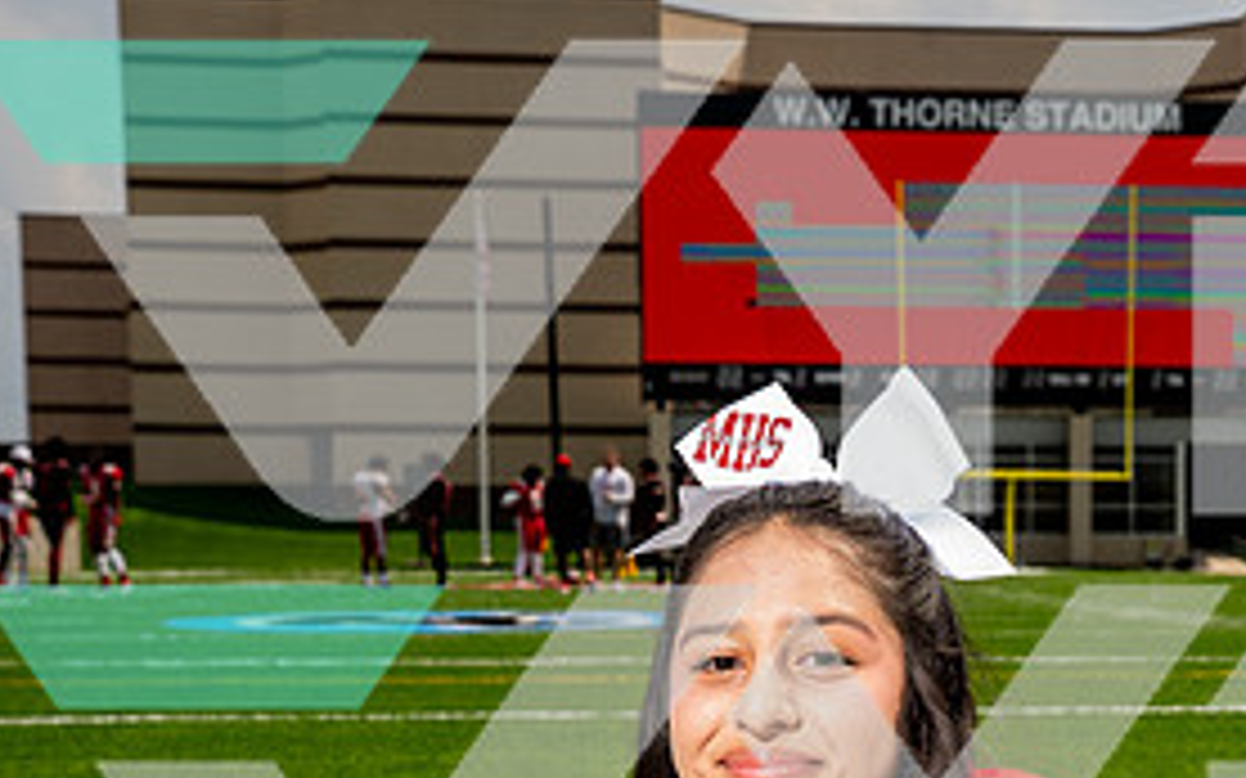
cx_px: 1120
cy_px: 825
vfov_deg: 13.4
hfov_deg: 21.2
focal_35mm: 96
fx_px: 3259
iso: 100
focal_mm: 43
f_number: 8
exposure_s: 1/250
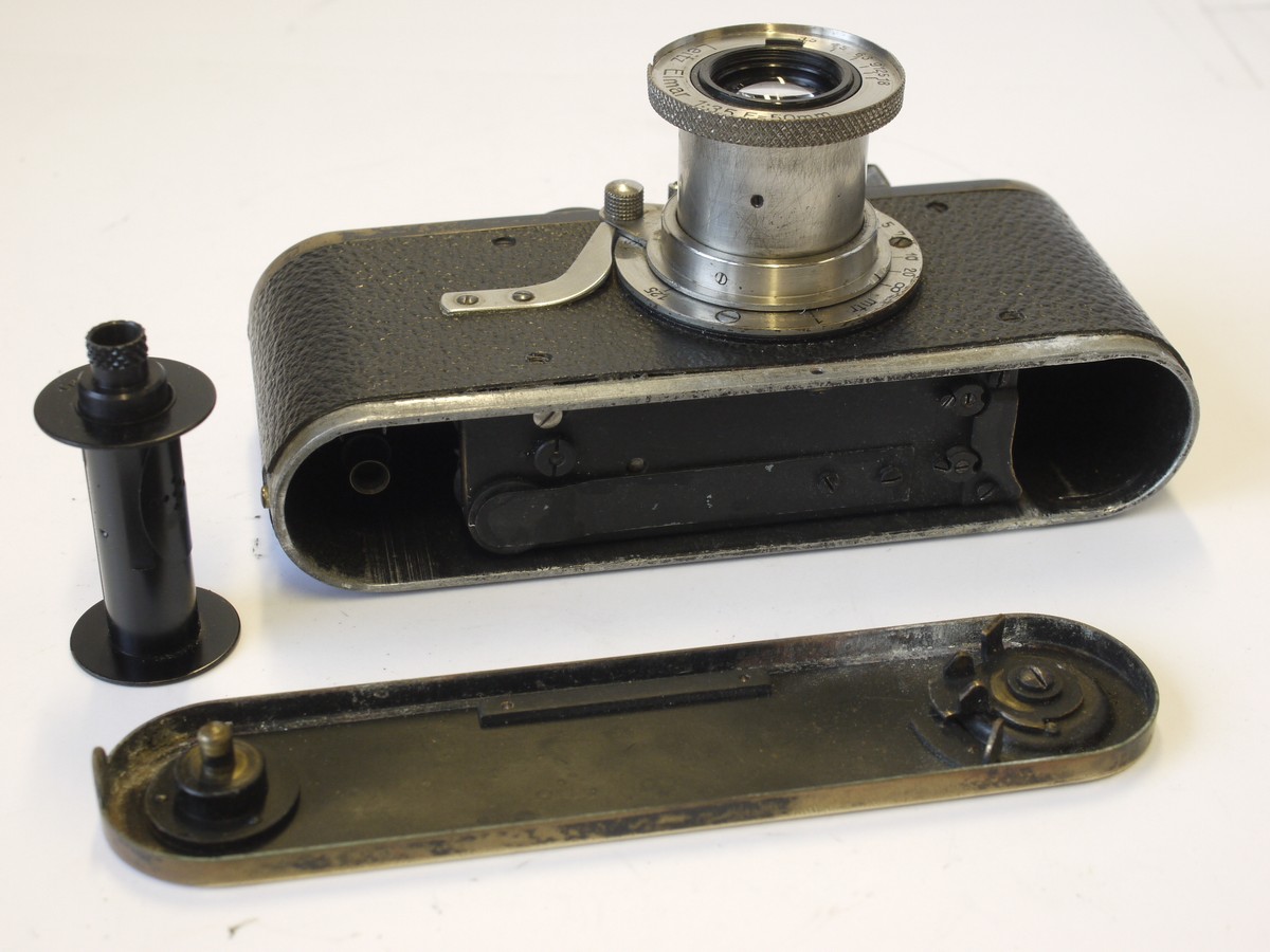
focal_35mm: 60
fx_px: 2201
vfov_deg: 24.4
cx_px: 635
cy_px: 476
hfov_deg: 32.2
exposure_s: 1/25
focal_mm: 30
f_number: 8
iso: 400
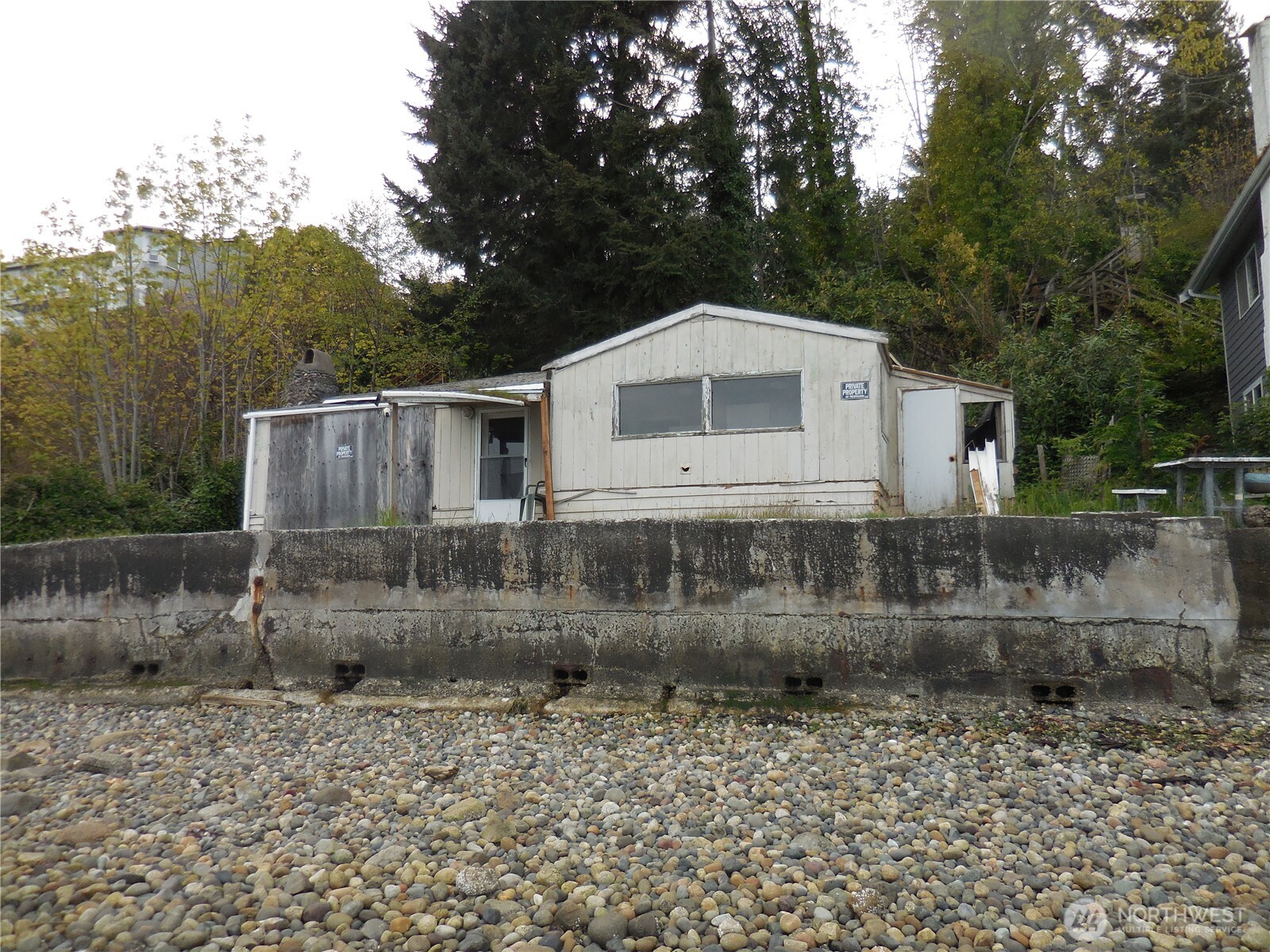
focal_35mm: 25
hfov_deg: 69.4
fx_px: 917
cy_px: 476
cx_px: 635
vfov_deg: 54.9
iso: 125
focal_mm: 4.5
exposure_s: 1/500
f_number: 3.3
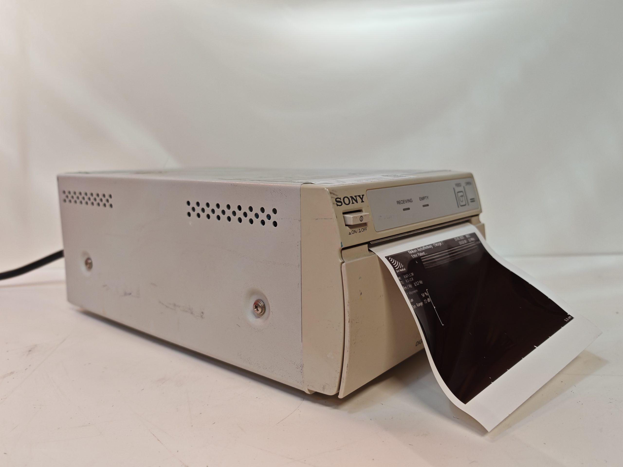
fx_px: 486
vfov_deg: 51.4
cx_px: 312
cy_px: 234
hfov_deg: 65.3
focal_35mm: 27
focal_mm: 6.83
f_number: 2
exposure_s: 1/100
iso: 250
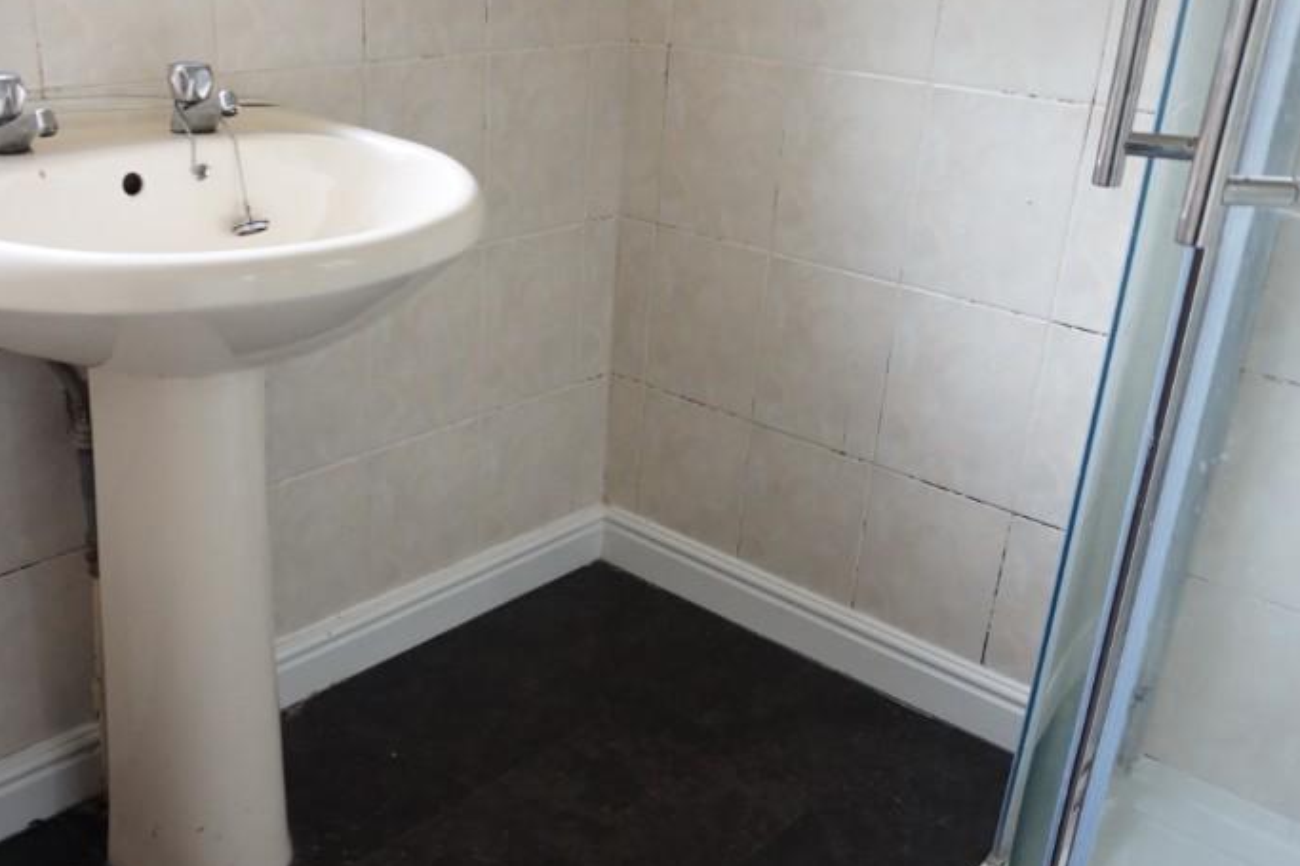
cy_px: 475
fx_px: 1300
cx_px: 539
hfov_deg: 52.9
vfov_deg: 36.8
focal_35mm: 36
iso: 1250
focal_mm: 16
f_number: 3.5
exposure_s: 1/160
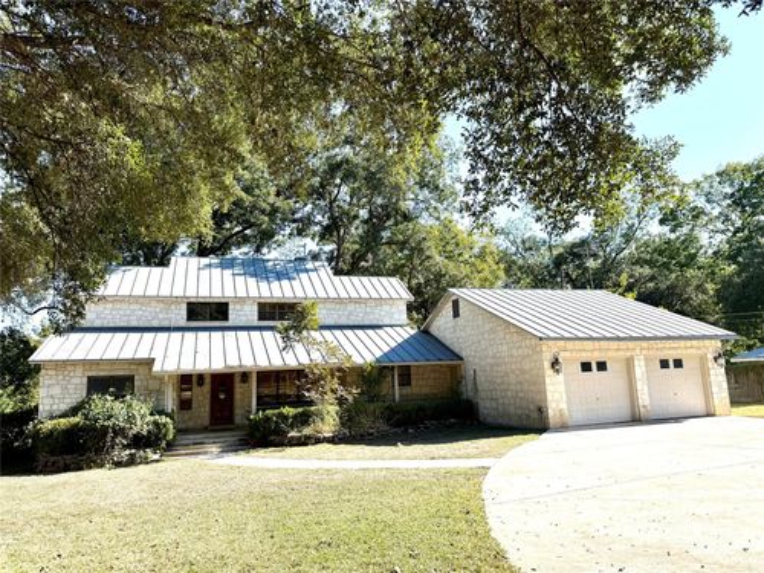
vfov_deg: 56.8
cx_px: 382
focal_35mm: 24
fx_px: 530
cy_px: 286
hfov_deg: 71.6
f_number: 1.78
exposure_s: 1/3021
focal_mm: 6.76
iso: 80
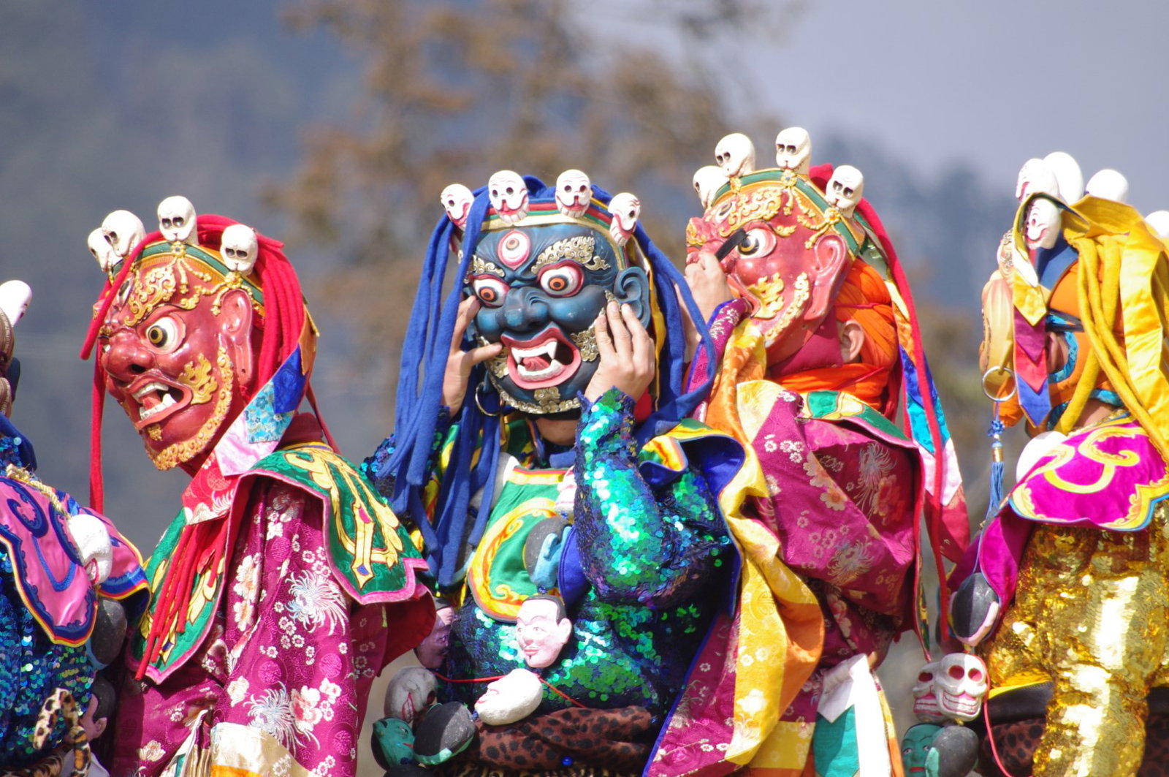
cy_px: 388
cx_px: 584
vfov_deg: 3.0
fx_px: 14596
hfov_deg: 4.6
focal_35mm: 450
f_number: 7.1
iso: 400
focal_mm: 300
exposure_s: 1/800
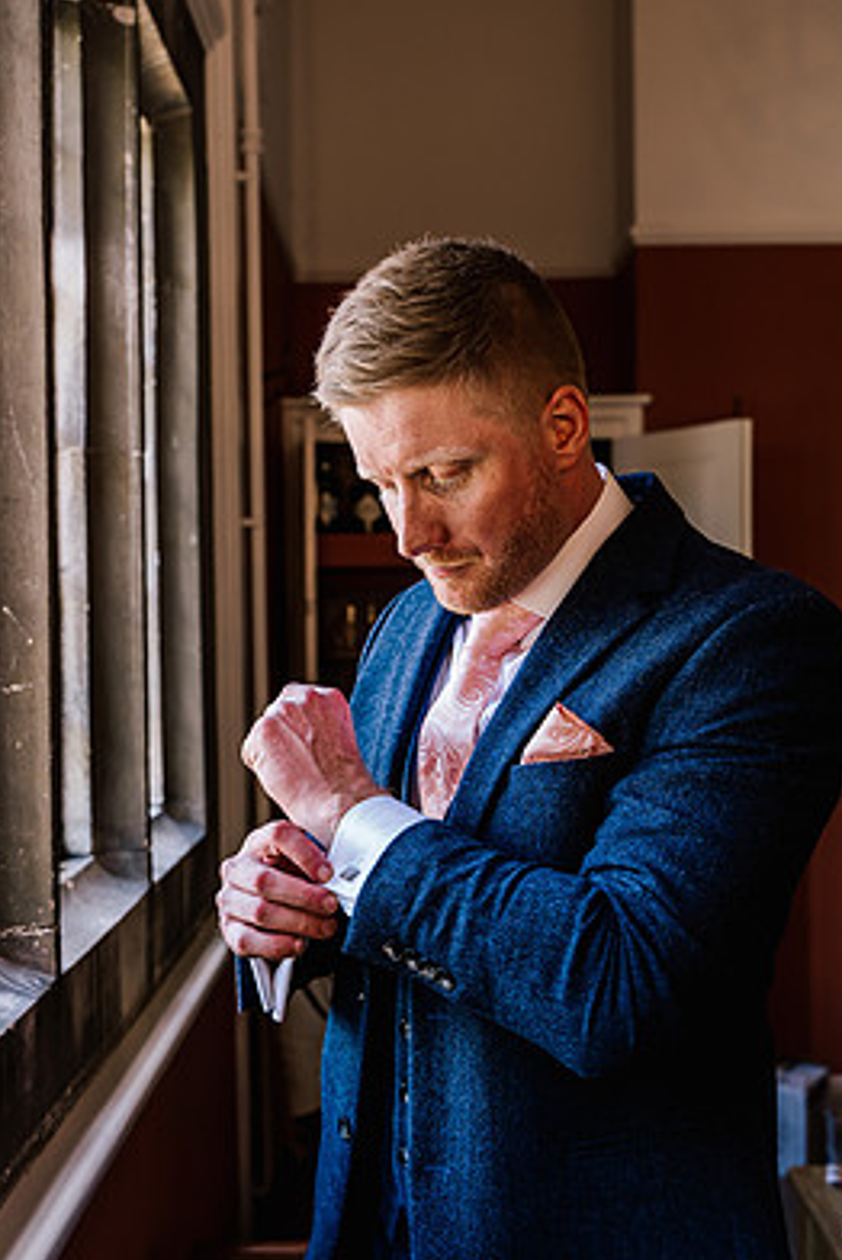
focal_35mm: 39
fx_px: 1366
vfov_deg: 49.5
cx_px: 443
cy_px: 646
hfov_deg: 34.3
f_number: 4
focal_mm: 34
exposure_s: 1/160
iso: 800
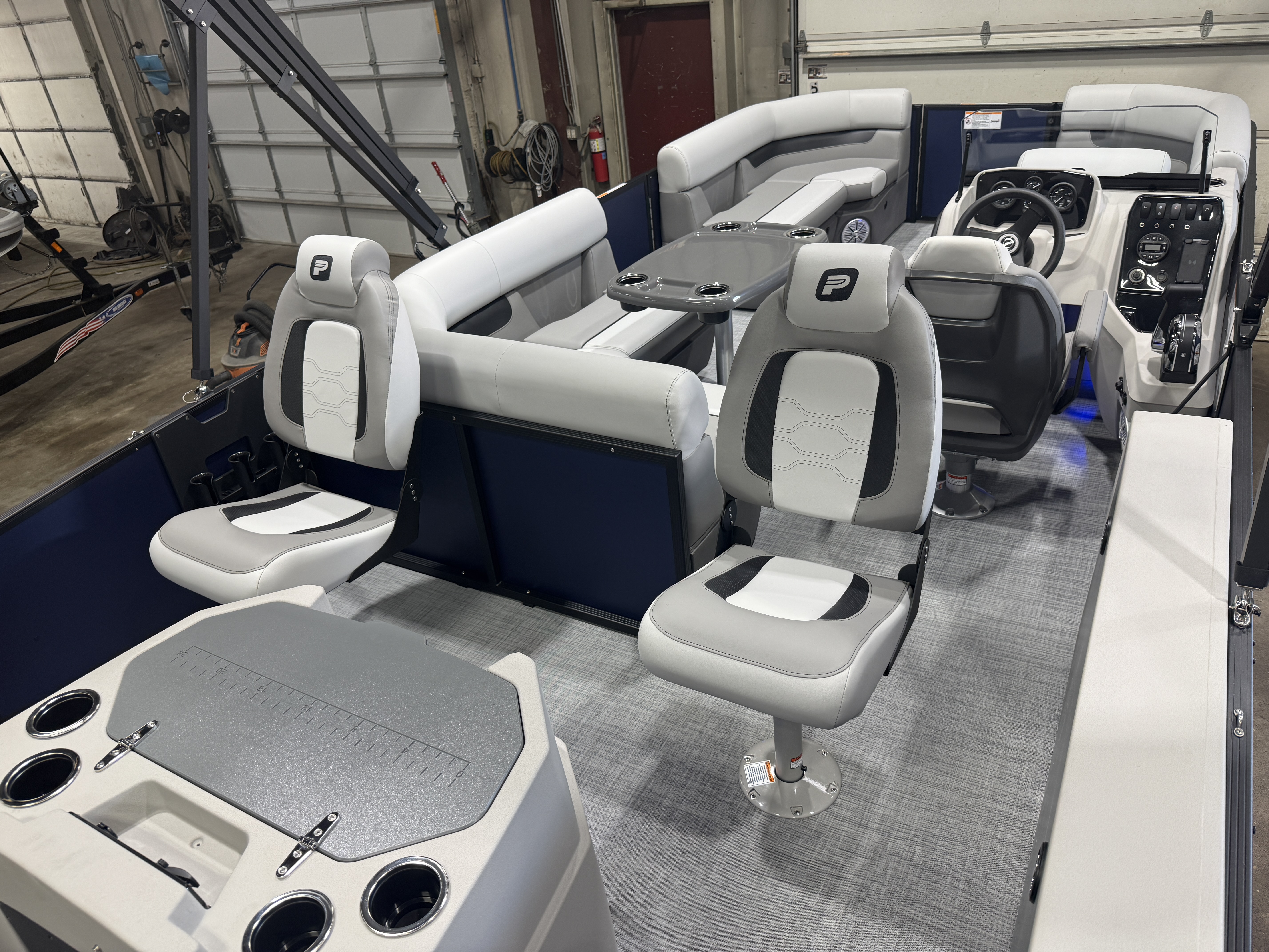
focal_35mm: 24
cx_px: 634
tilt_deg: -29.3
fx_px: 880
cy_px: 476
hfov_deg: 71.6
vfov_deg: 56.8
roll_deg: +6.4
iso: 100
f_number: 1.78
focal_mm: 6.76
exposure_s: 1/120
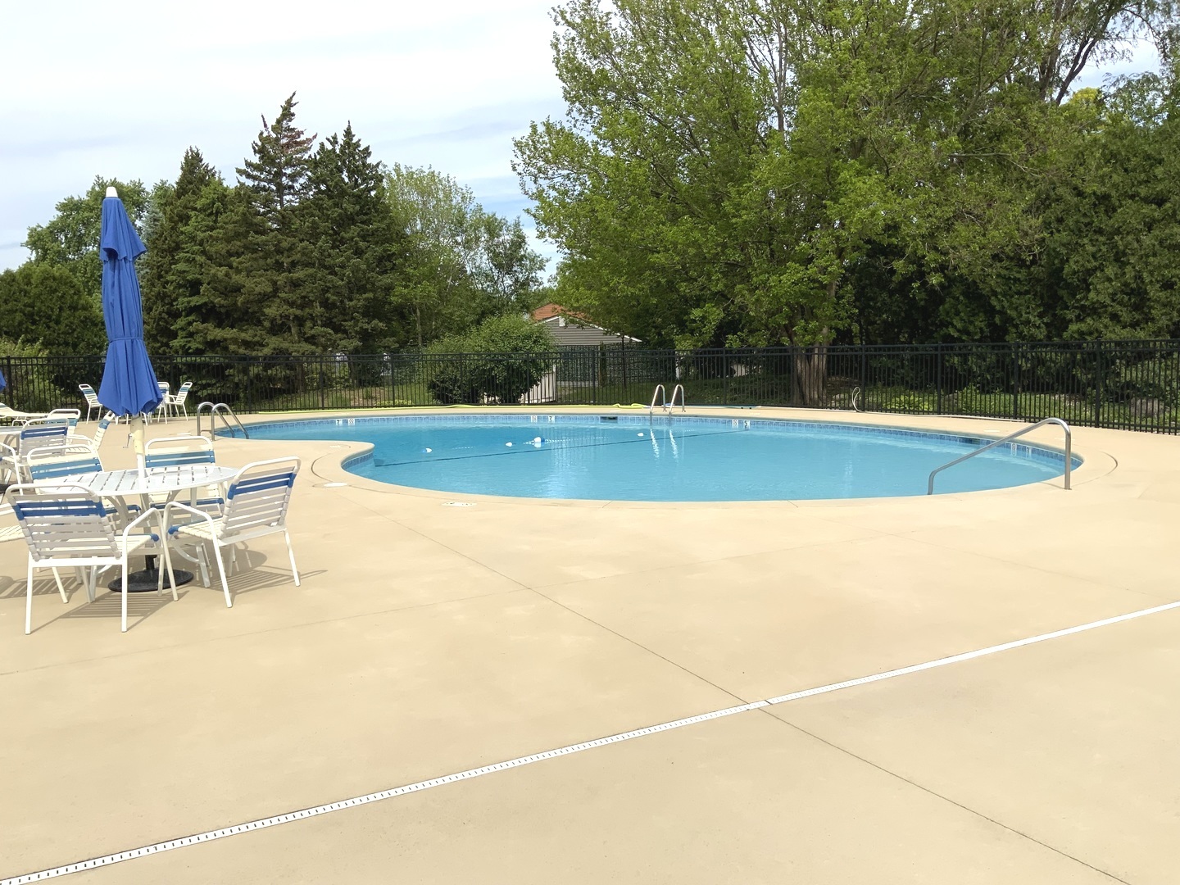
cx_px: 590
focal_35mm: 29
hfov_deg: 61.7
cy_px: 442
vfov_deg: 48.2
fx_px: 989
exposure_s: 1/3125
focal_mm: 3
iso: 20
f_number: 1.8
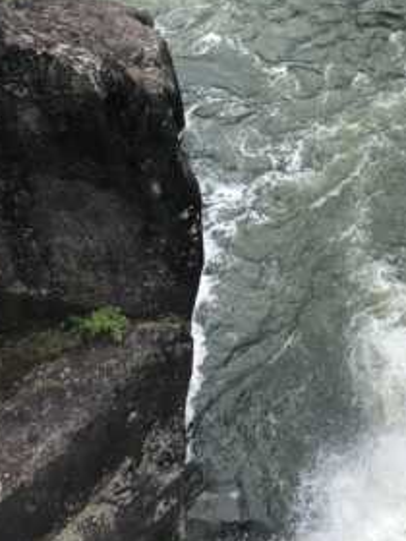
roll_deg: -2.2
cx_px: 406
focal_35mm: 60
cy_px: 31
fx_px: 938
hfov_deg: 23.4
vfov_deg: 30.4
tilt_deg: -33.1
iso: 20
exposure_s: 1/1200
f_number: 1.8
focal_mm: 3.99
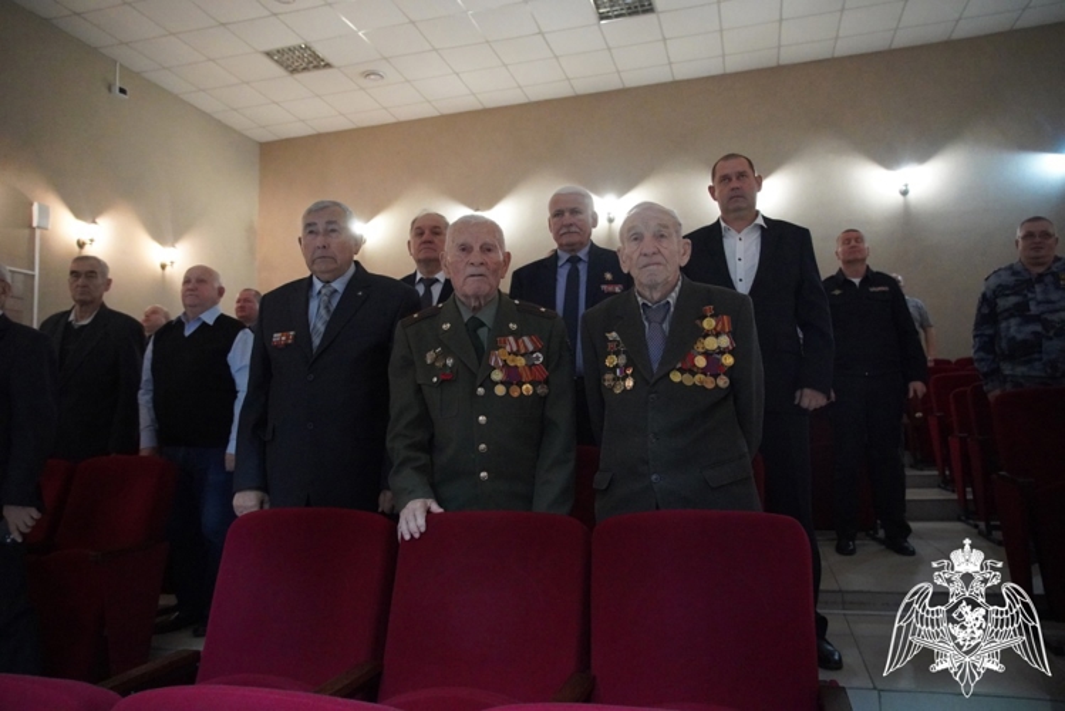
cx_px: 532
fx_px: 799
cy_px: 356
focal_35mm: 27
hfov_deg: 67.4
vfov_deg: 48.0
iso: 6400
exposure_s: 1/30
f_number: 3.5
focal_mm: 18
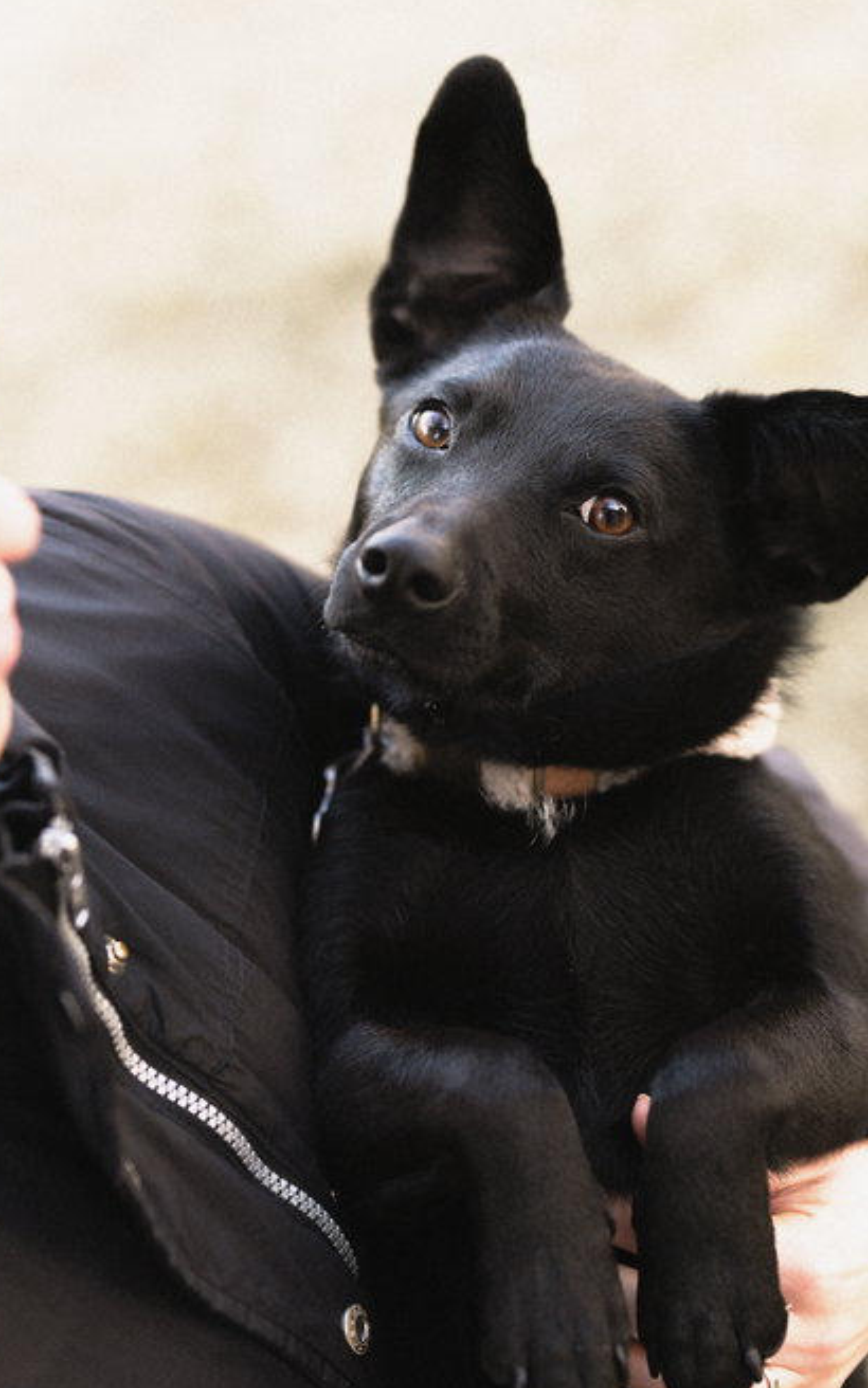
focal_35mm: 99
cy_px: 766
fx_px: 3747
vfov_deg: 21.0
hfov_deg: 13.2
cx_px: 500
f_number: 2.2
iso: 1600
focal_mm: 85
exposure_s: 1/1250
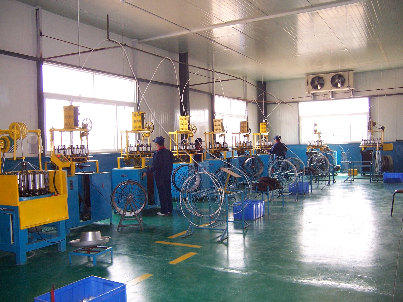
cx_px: 202
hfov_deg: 55.4
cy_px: 151
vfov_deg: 42.9
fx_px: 384
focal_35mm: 33
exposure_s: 1/90
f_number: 2.8
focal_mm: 5.5
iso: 140
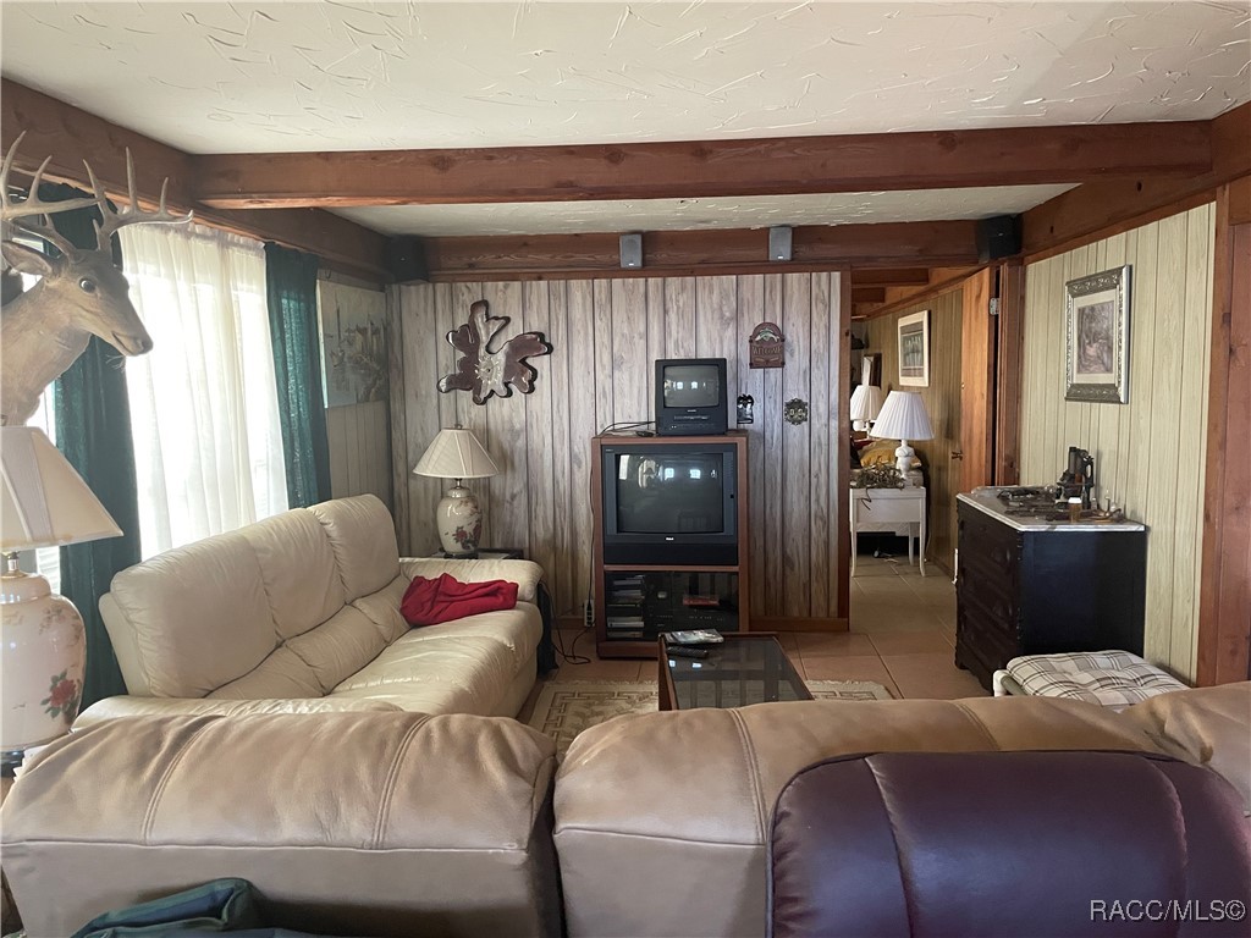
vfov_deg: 53.1
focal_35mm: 26
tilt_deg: -5.0
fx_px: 940
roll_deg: +0.7
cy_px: 469
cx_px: 626
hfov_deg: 67.3
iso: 500
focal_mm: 4.2
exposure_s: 1/60
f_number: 1.6
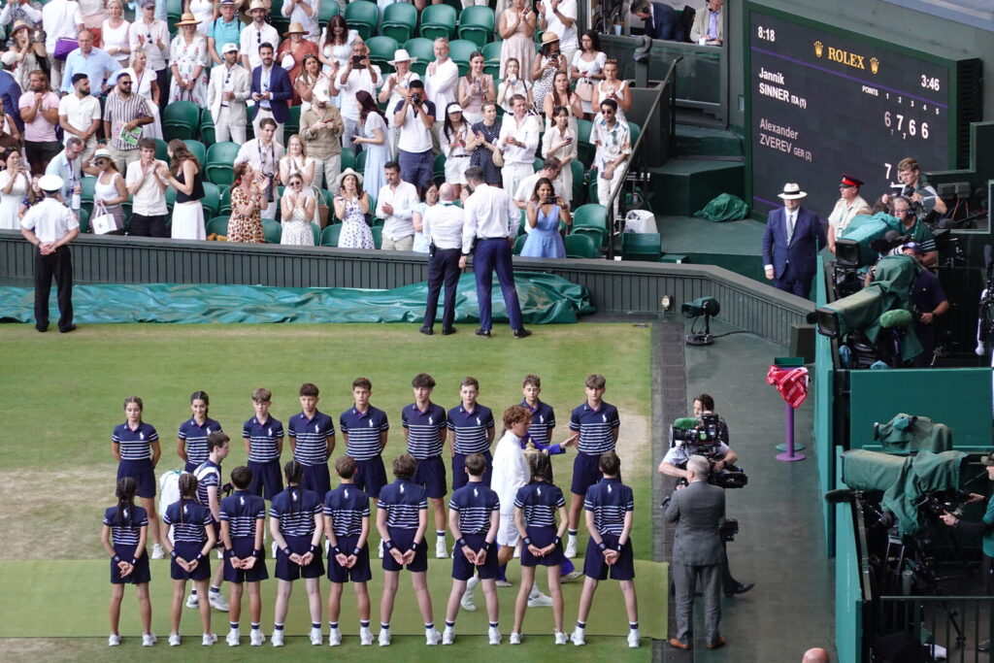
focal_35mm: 200
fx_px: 5523
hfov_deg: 10.3
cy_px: 332
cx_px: 497
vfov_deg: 6.9
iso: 800
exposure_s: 1/125
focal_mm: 72
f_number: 4.5
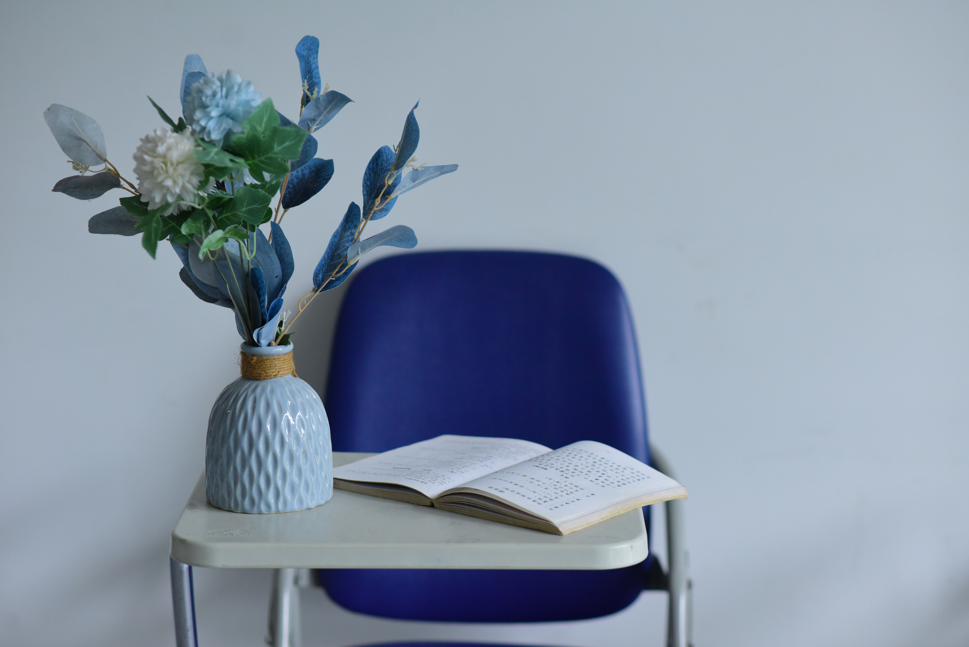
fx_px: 2289
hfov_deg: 23.9
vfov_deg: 16.1
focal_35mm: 85
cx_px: 484
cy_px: 324
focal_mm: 85
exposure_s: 1/1000
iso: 2500
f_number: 2.8
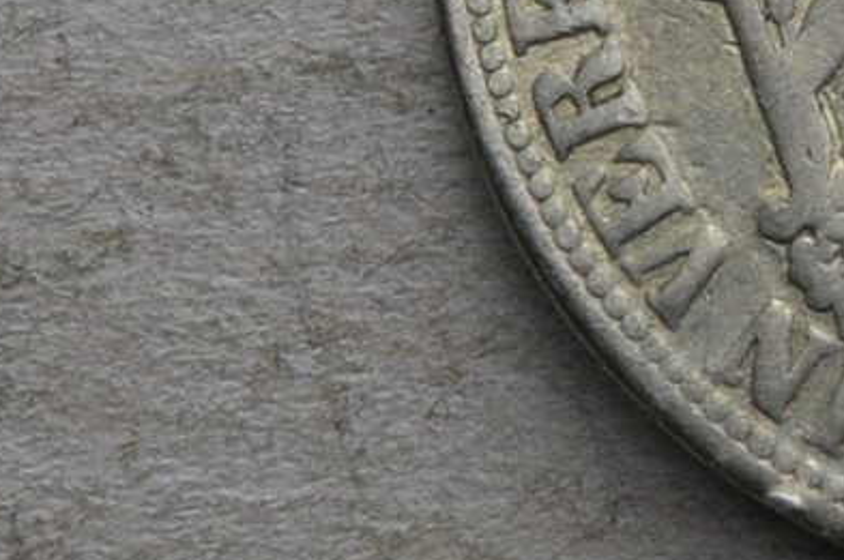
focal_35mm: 357
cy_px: -800
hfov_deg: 5.4
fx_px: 8359
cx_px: 2511
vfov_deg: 3.8
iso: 400
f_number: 14
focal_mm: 38
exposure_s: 1/250
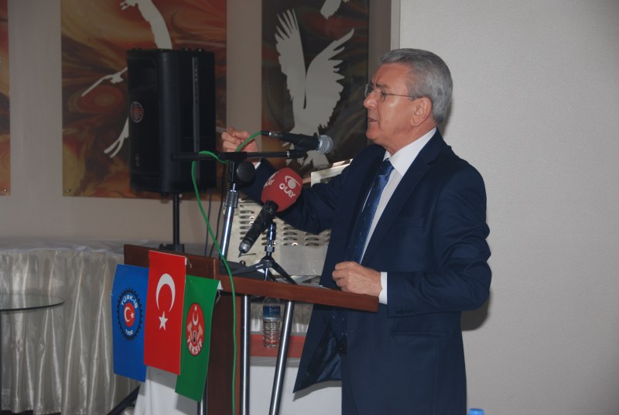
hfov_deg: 21.9
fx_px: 1601
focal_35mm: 93
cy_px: 208
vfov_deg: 14.8
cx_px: 310
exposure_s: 1/60
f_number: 5
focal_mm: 62
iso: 200
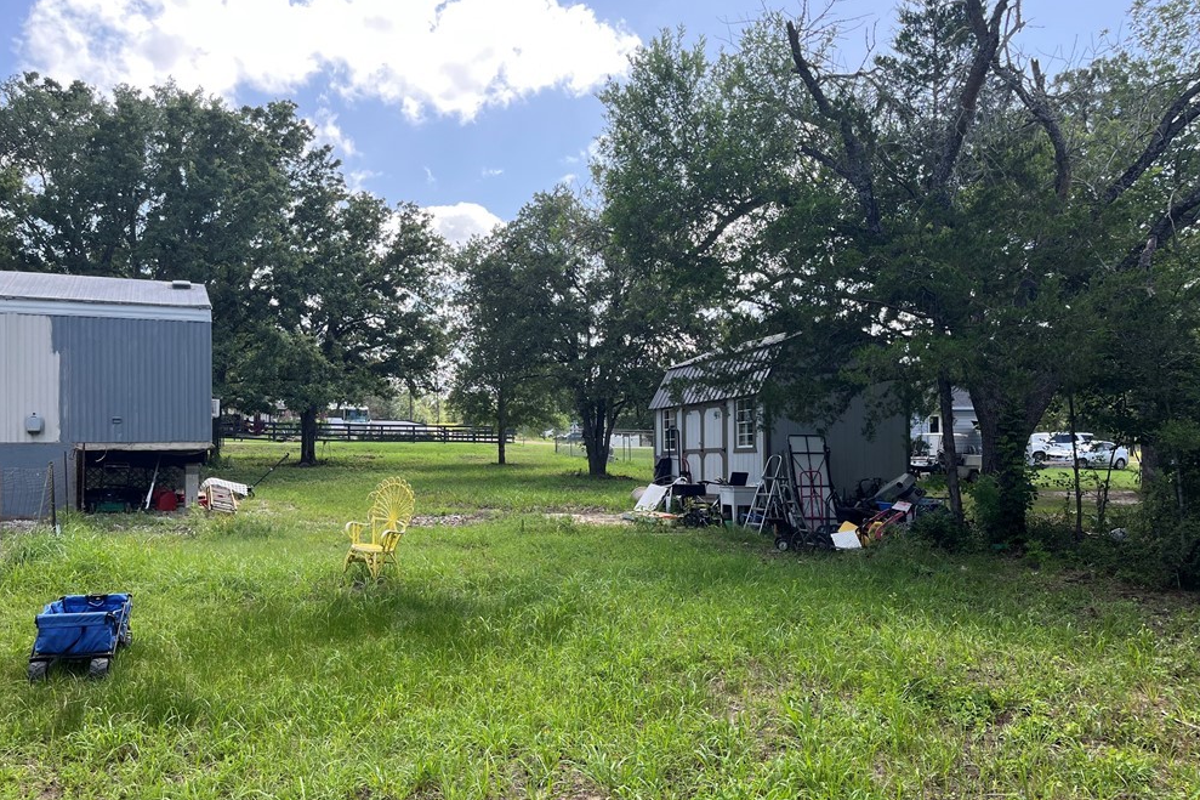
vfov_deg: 46.3
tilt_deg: +0.7
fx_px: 933
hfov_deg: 65.5
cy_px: 442
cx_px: 599
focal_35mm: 28
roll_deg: +0.8
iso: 50
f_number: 1.6
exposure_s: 1/804
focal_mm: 5.1
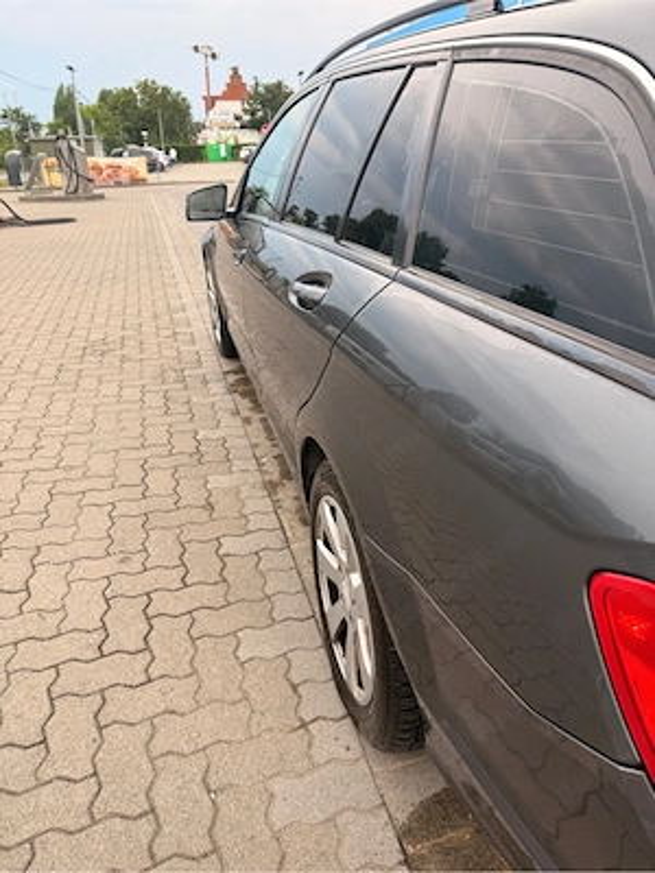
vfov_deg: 71.6
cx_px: 328
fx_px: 606
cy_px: 436
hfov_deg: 56.8
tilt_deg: -24.9
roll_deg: -0.1
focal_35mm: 24
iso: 64
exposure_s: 1/263
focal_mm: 6.76
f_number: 1.78
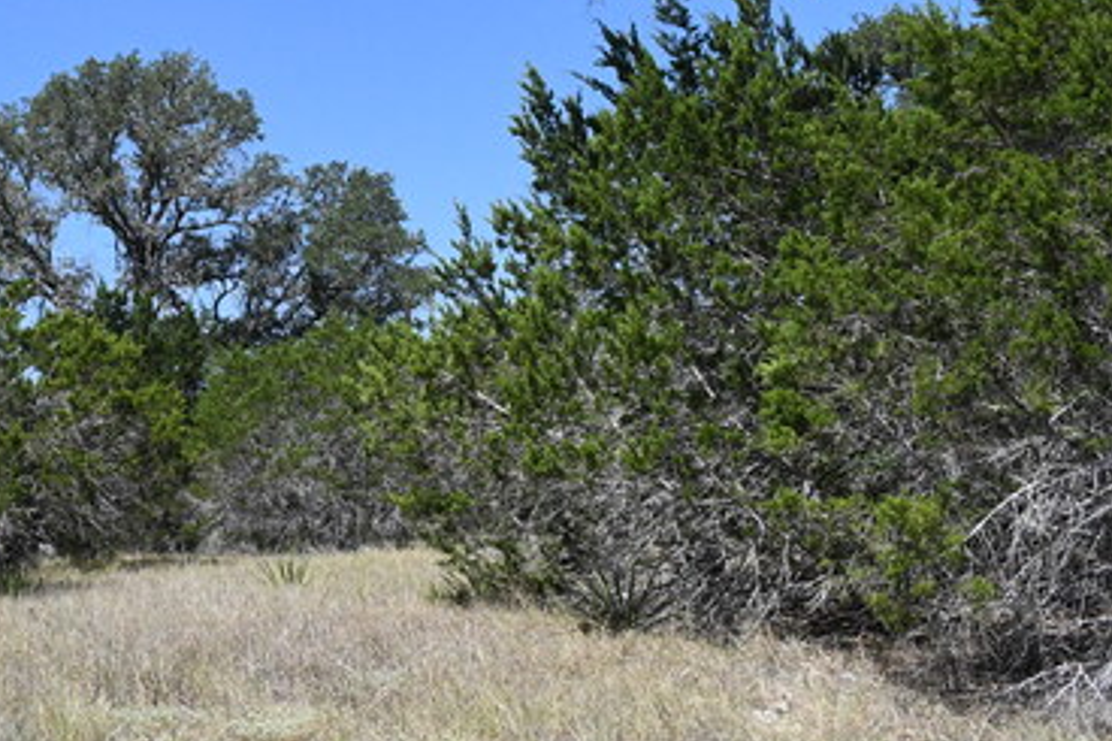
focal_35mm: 47
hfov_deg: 39.5
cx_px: 151
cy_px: 260
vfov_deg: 28.5
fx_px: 1451
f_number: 8
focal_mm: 18
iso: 2500
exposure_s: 1/8000
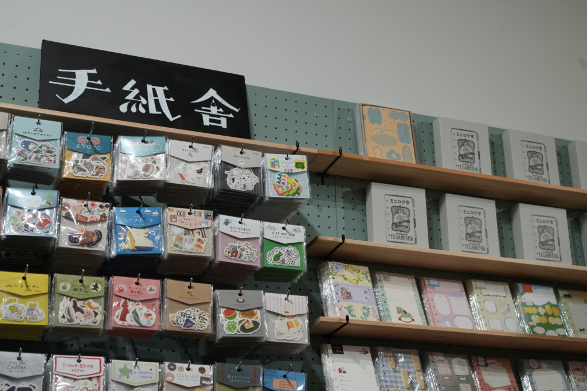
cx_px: 294
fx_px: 978
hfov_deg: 33.4
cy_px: 196
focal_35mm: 60
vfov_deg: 22.6
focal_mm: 60
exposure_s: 1/160
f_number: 5.6
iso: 2000
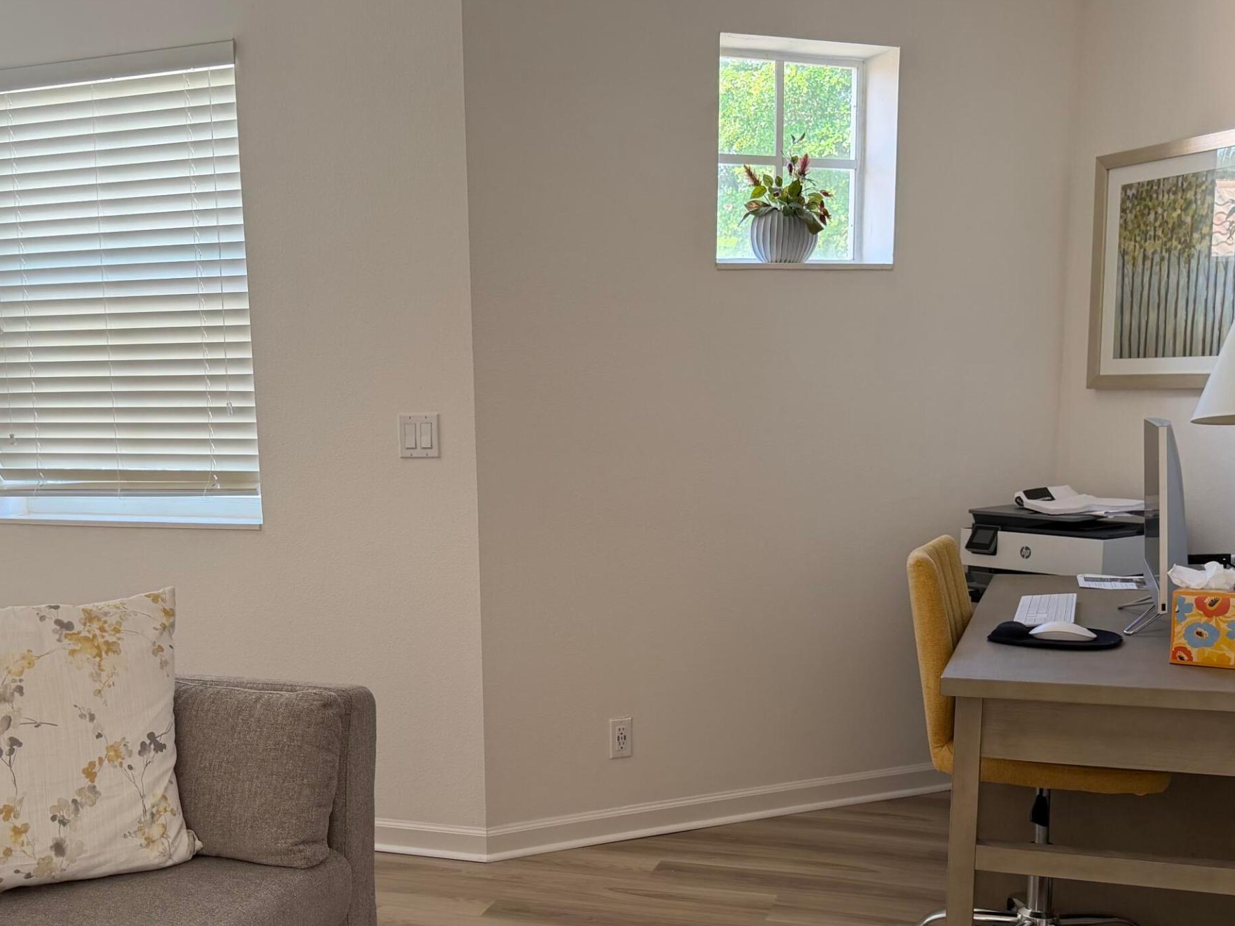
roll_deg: +1.5
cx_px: 498
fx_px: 1391
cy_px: 662
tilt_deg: -9.8
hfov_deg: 47.6
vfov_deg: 36.2
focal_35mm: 39
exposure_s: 1/60
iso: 125
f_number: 1.78
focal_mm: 6.76
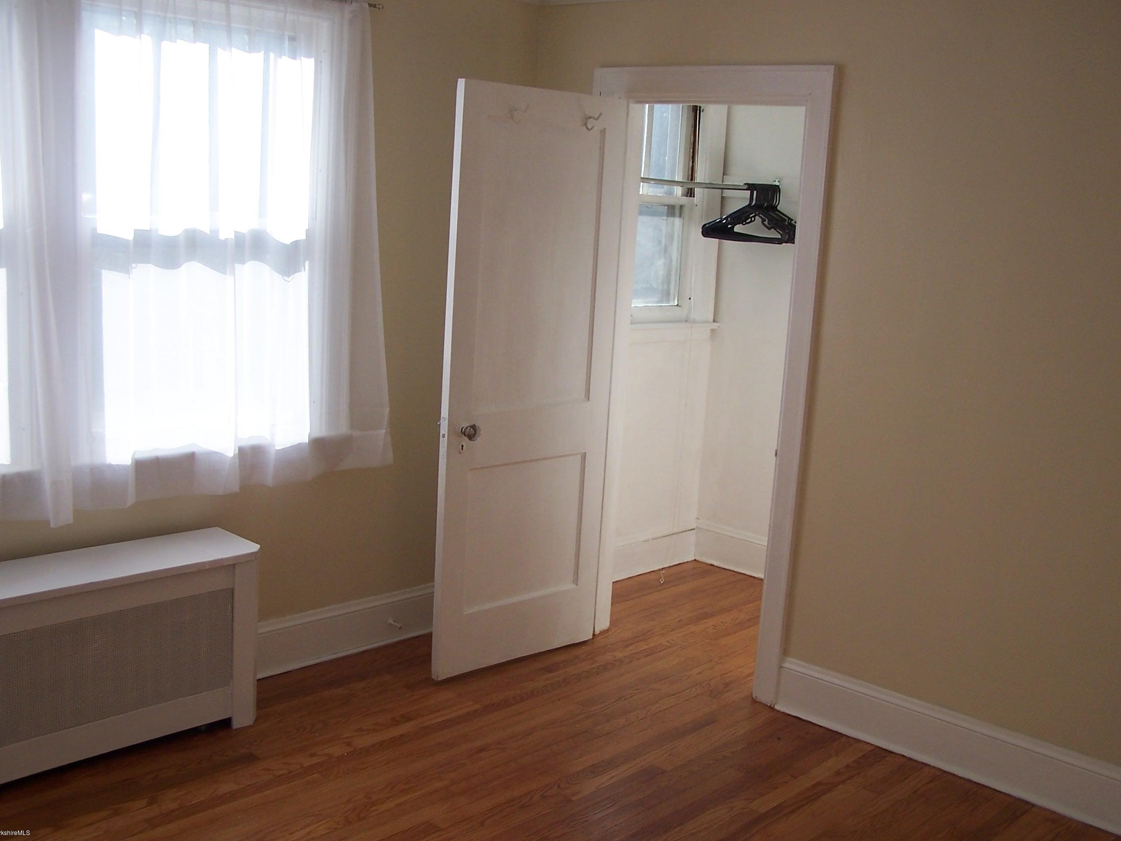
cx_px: 564
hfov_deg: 47.9
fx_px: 1263
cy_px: 429
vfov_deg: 36.8
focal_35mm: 39
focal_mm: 6.3
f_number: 2.8
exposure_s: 1/250
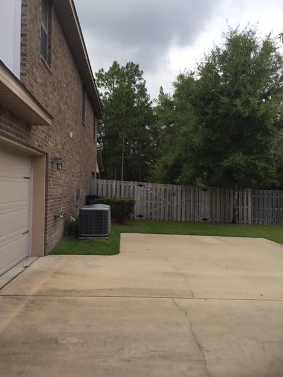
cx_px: 142
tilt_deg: +2.0
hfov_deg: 48.2
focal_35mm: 29
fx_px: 316
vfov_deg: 61.7
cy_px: 188
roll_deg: +0.6
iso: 32
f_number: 2.2
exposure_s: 1/549
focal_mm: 4.15
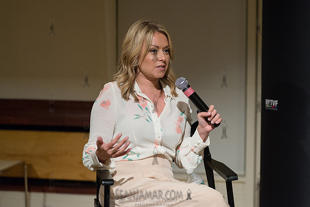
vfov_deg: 15.9
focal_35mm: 86
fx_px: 741
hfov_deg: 23.6
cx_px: 155
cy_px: 104
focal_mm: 86
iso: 2500
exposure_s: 1/640
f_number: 4
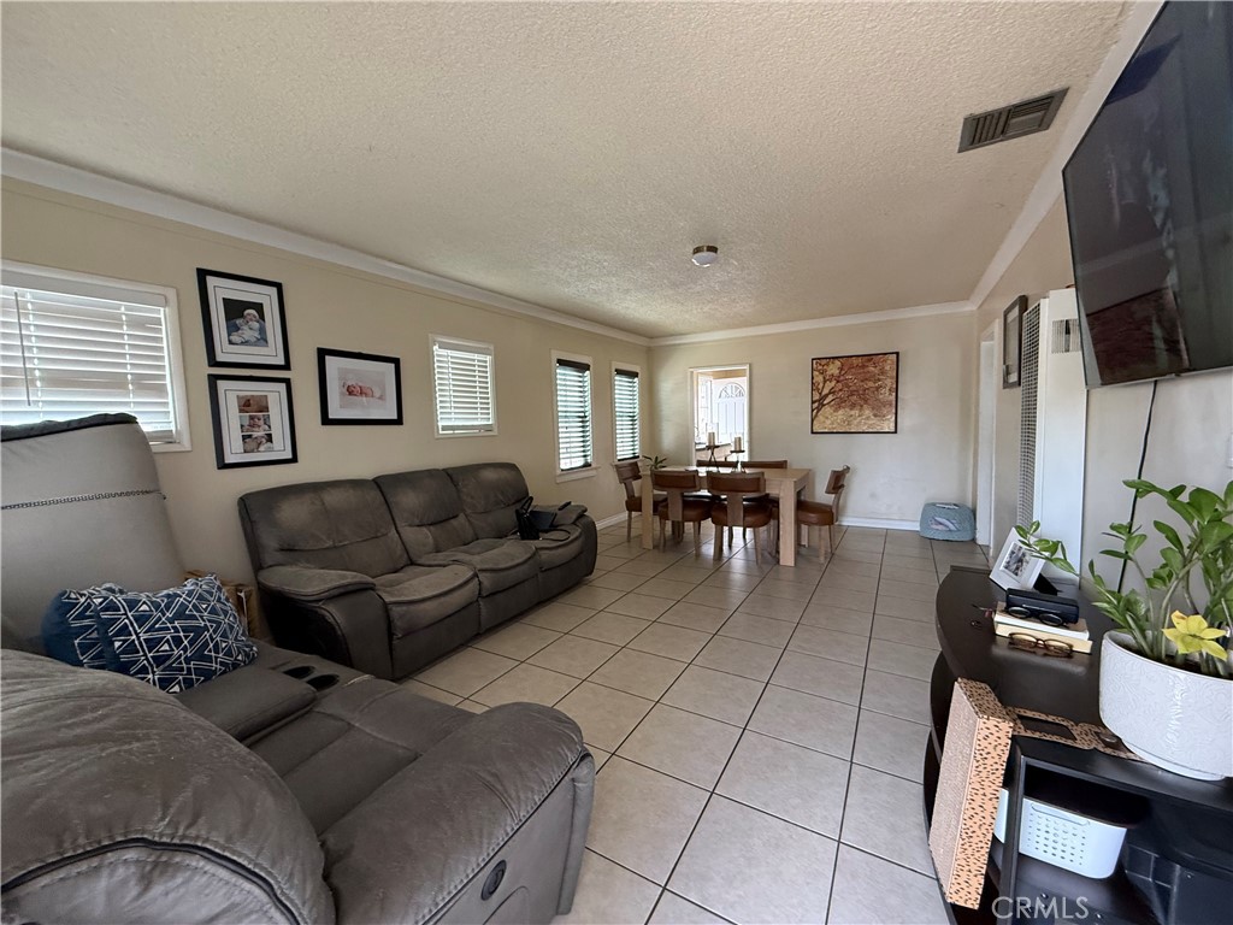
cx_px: 616
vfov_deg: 85.7
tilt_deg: -4.1
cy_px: 462
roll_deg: +1.9
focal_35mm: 14
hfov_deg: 102.1
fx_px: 499
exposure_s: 1/77
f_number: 2.2
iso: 320
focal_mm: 2.22
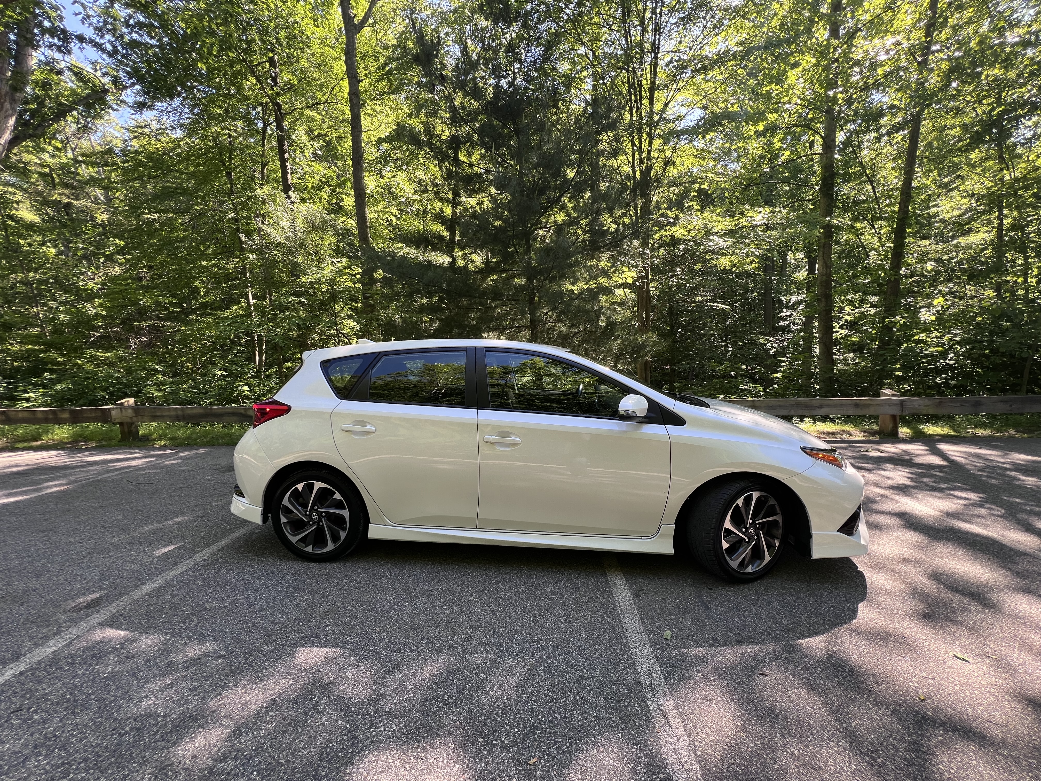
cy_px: 390
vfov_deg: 89.9
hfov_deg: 106.2
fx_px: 391
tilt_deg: -7.4
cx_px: 520
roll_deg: +3.0
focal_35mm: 13
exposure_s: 1/144
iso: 32
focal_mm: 1.57
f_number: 1.8
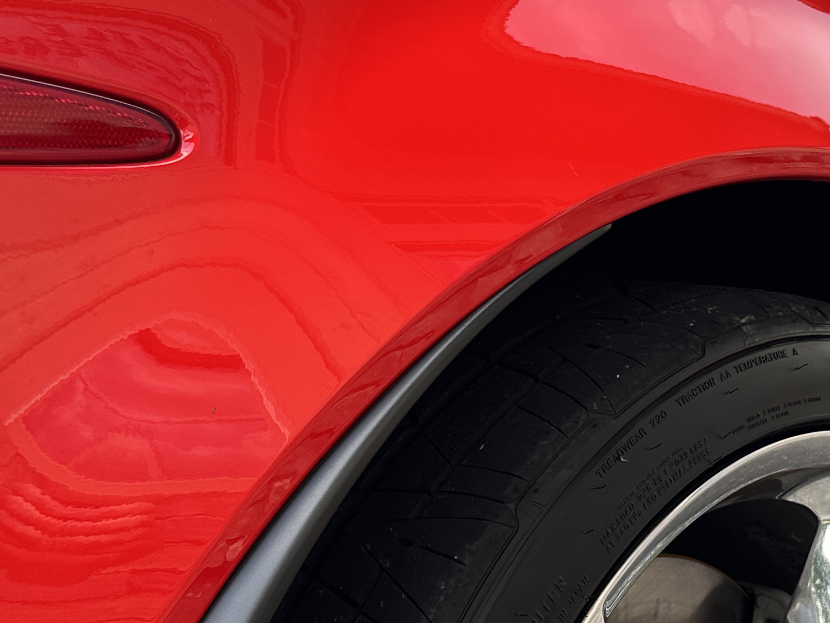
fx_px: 1559
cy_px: 344
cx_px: 656
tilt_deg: -7.7
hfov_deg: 29.2
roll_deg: -0.7
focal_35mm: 65
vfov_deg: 22.6
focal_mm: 6.86
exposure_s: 1/594
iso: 80
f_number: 1.78
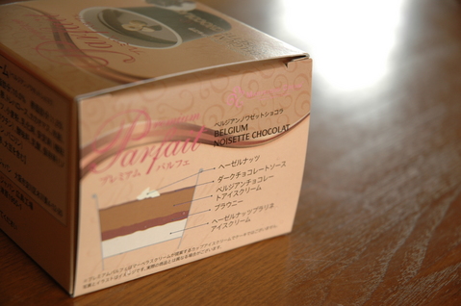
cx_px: 230
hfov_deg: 19.5
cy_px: 153
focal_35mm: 105
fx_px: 1343
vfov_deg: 13.0
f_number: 4.5
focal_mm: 70
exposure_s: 1/3
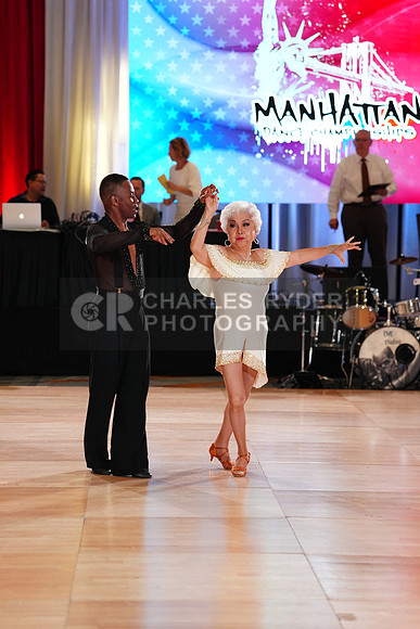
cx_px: 210
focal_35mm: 105
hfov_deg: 13.0
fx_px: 1836
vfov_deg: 19.5
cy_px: 314
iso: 1600
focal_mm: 105
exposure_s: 1/400
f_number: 2.8
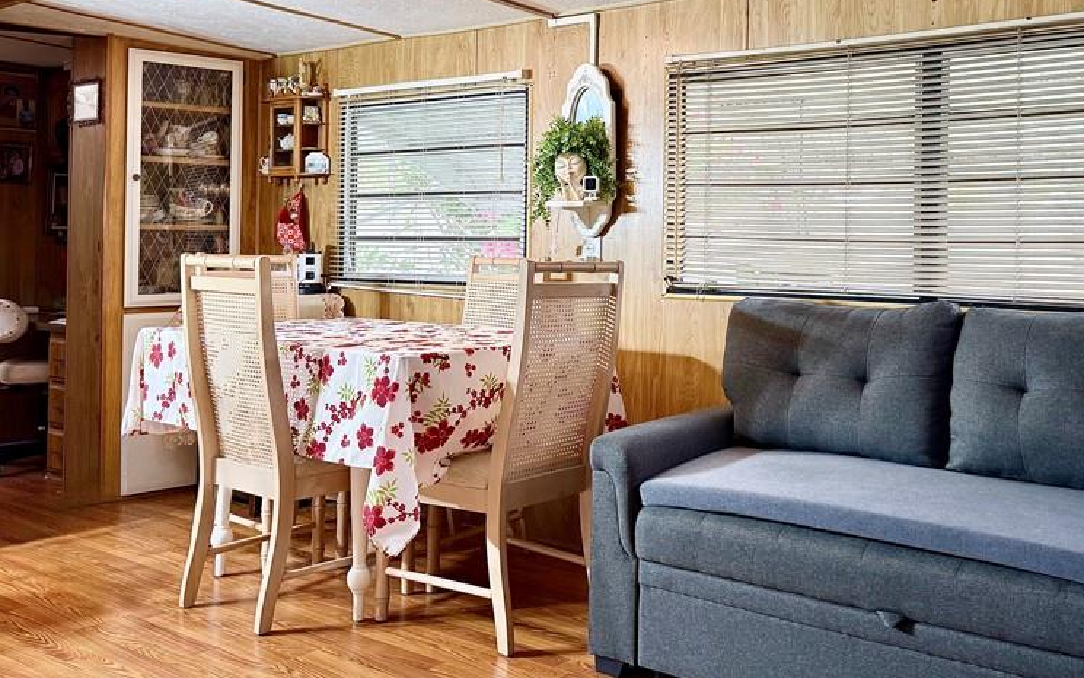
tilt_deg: +2.3
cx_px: 698
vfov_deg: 35.8
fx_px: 1034
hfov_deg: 54.5
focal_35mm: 35
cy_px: 211
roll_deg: -1.0
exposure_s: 1/120
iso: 100
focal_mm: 6.76
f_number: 1.78
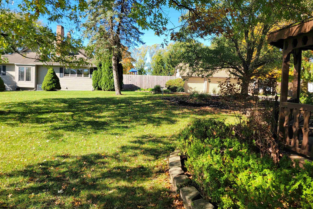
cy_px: 90
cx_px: 139
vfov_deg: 46.3
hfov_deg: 65.3
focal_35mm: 28
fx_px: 243
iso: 16
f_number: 1.8
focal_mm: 6.7
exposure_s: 1/262
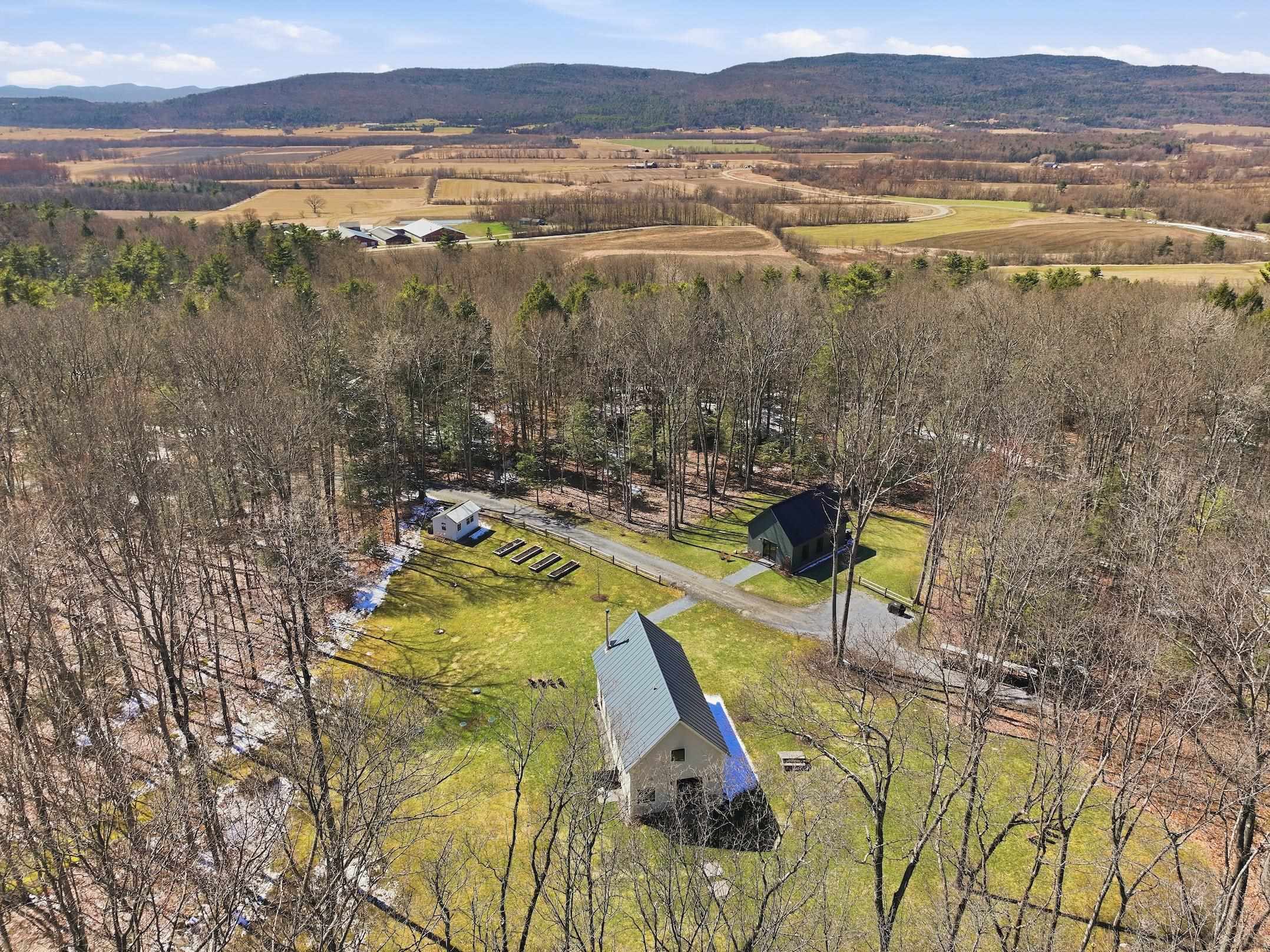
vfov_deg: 56.8
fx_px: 880
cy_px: 476
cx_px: 635
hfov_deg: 71.6
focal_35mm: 24
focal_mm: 12.3
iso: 160
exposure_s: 1/2500
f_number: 2.8
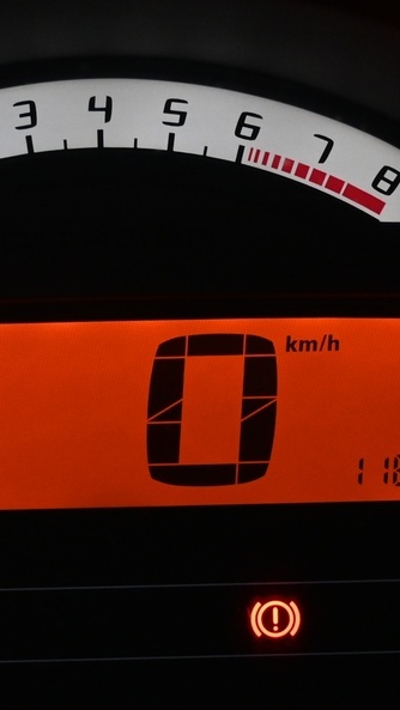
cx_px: 156
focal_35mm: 105
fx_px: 1981
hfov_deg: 11.5
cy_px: 380
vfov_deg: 20.3
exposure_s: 1/40
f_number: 4.2
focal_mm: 24.5
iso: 900
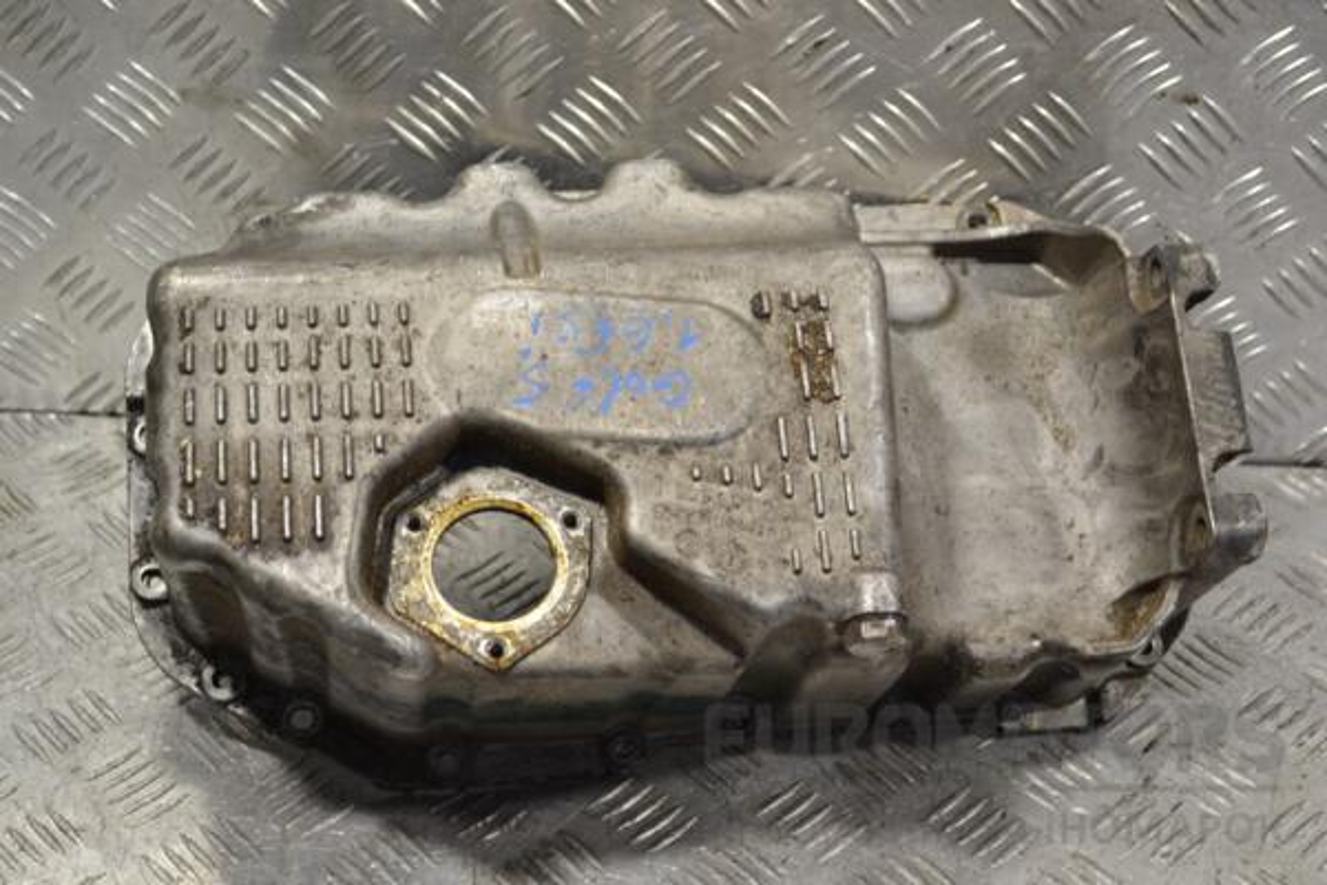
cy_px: 442
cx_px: 664
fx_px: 2211
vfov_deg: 22.6
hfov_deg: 33.4
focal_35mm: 60
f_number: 5.3
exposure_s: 1/60
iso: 450
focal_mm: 40
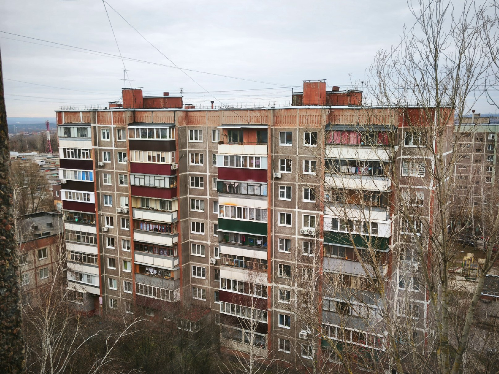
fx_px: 490
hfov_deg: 54.0
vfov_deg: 41.8
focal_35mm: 34
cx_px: 250
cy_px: 187
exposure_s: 1/178
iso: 80
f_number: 1.7
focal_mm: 5.35
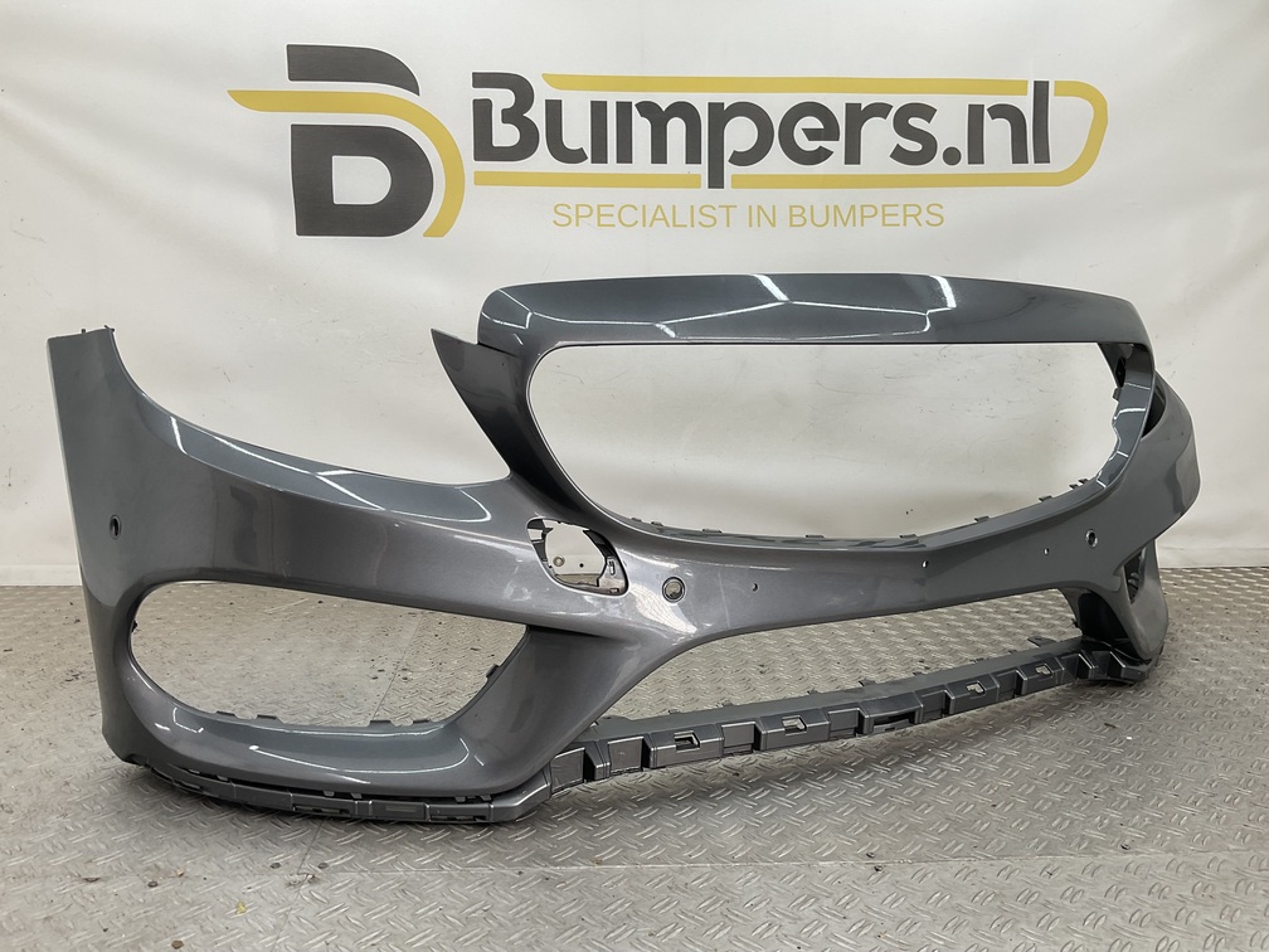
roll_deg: +0.9
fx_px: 1063
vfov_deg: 48.2
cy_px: 476
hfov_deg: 61.7
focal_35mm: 29
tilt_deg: -9.3
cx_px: 634
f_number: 1.8
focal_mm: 3
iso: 16
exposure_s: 1/120
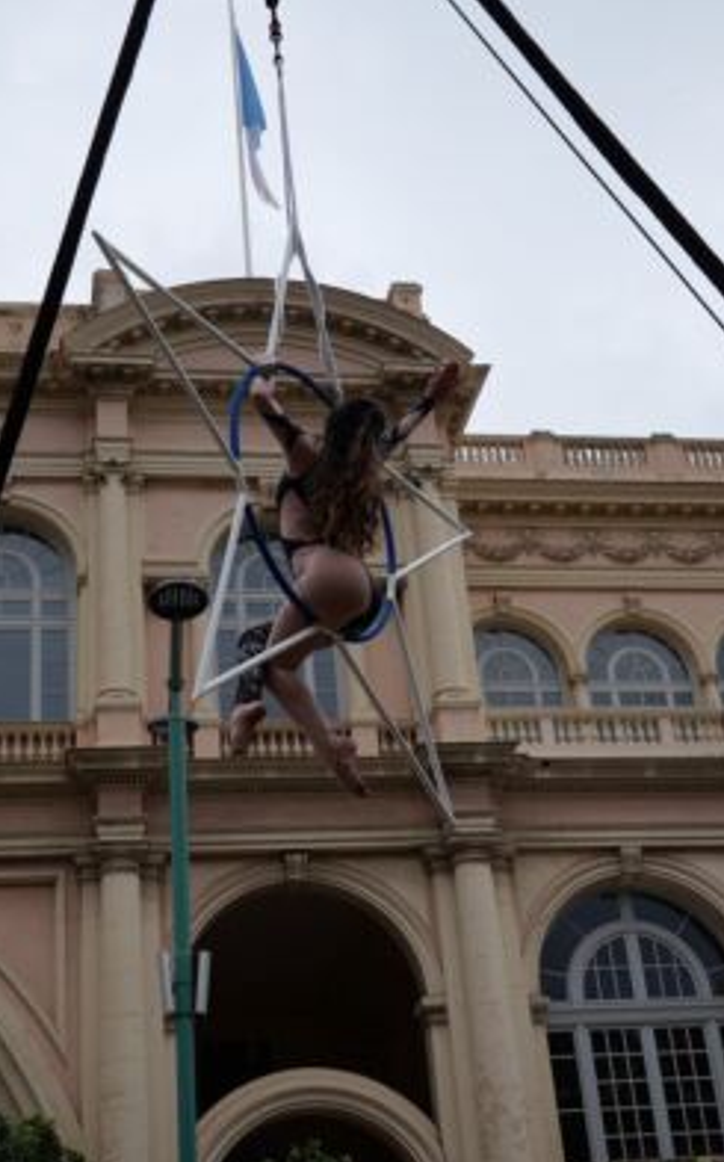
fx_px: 1708
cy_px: 580
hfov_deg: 23.9
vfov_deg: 37.6
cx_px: 331
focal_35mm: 54
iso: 200
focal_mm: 25
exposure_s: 1/500
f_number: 5
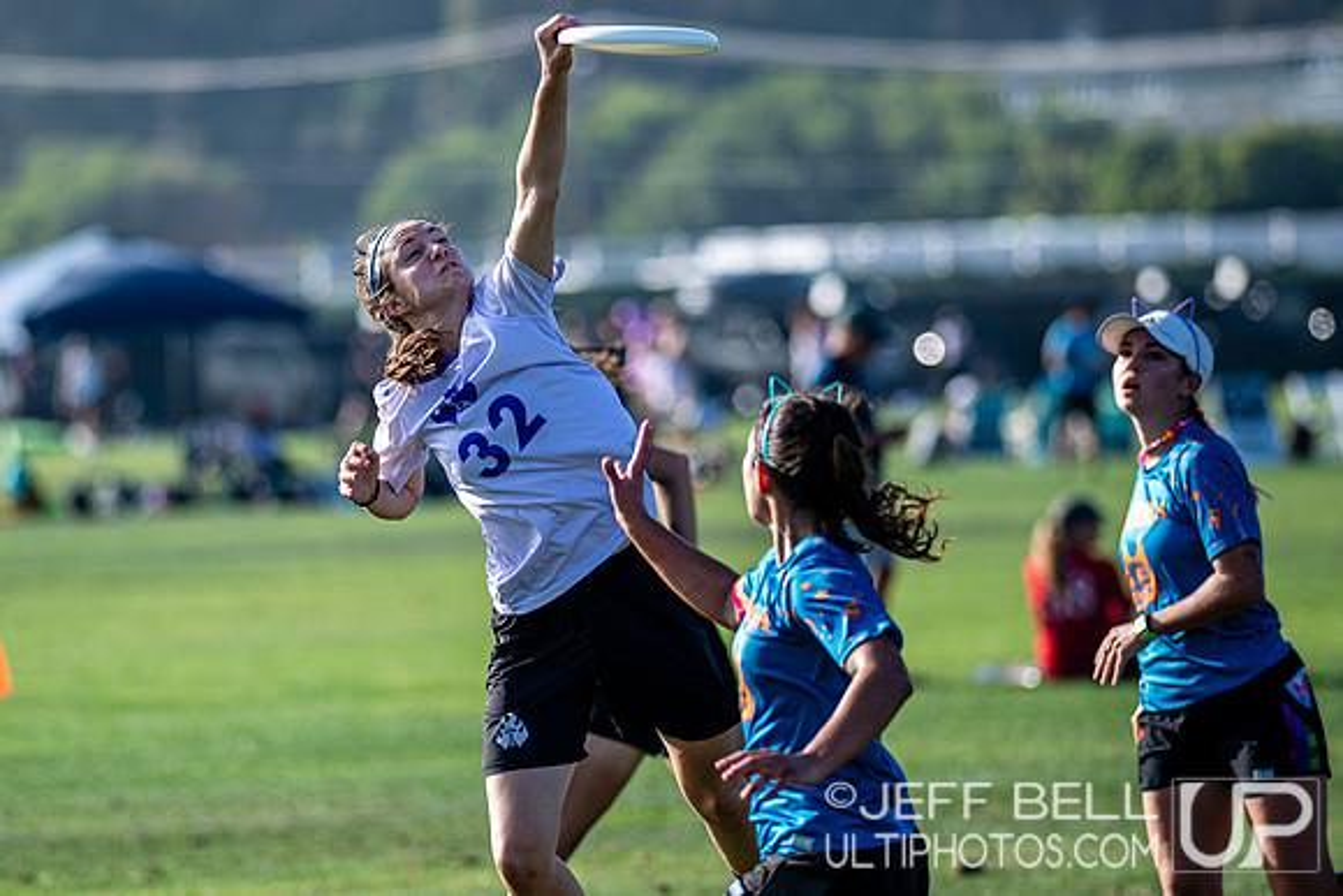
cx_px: 521
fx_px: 10040
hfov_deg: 7.7
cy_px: 477
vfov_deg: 5.1
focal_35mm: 269
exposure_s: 1/2500
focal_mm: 190
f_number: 3.2
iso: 320
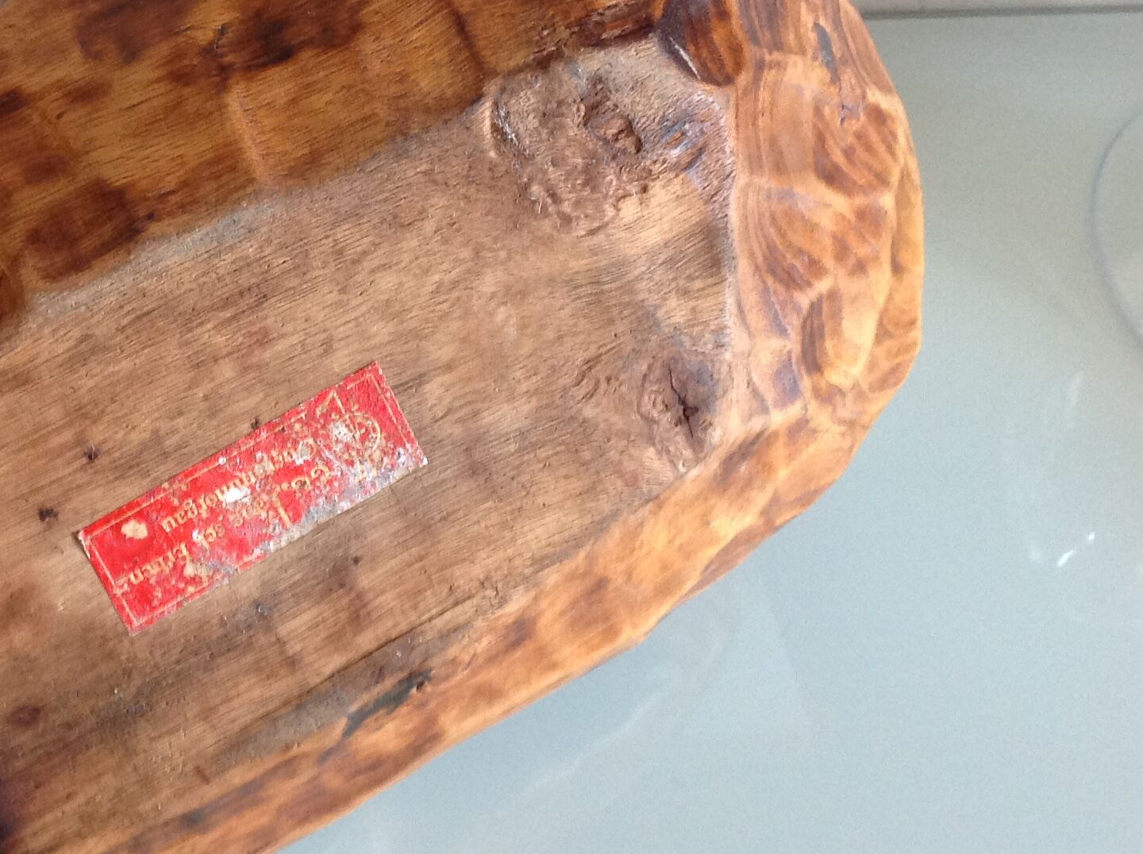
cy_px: 361
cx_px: 171
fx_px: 2077
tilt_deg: -54.4
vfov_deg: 23.2
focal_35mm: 63
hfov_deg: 29.8
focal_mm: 4.28
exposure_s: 1/15
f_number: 2.4
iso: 160
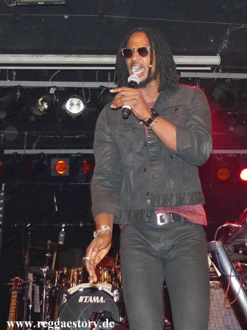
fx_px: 285
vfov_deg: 60.0
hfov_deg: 46.8
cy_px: 165
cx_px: 124
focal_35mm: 30
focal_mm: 5.4
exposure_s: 1/60
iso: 400
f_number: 2.8
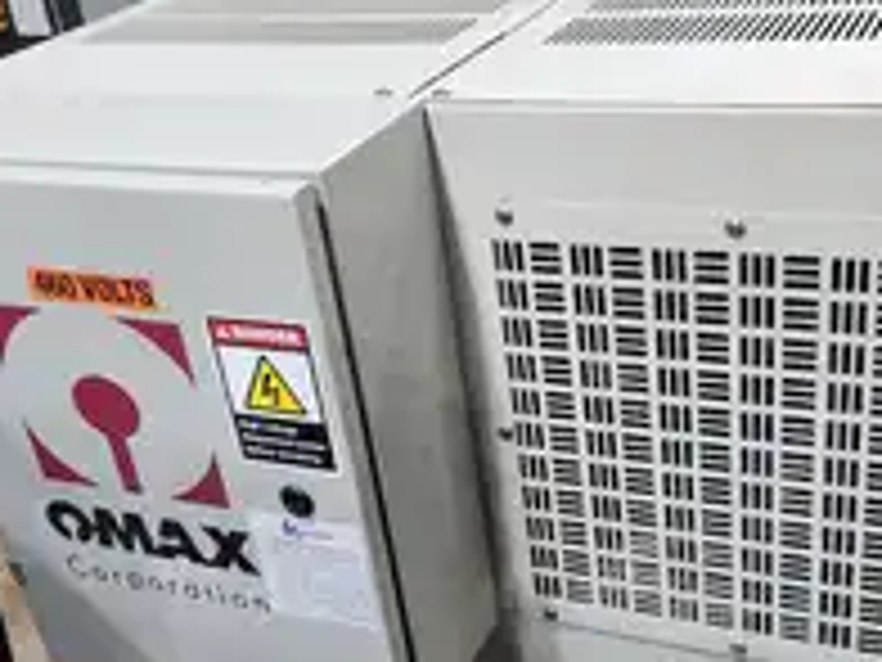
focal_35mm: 47
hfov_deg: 40.2
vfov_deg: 30.4
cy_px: 491
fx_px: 1198
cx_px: 531
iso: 400
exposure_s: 1/120
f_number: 1.8
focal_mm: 5.4
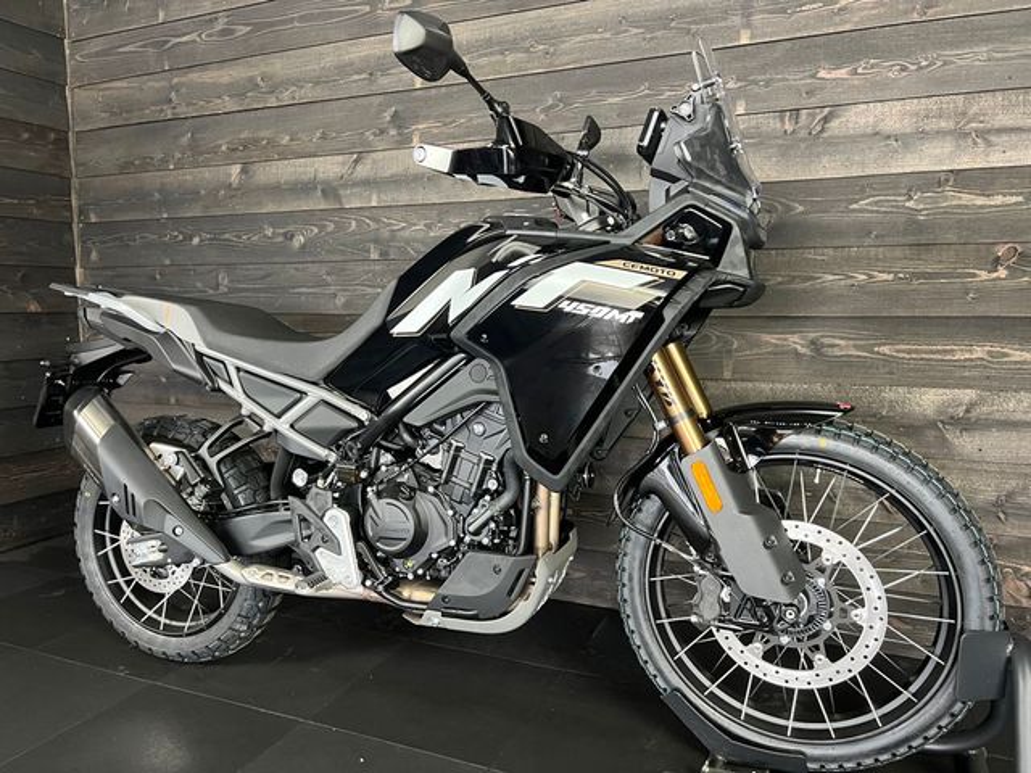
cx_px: 516
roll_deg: -0.4
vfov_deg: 53.1
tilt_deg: -6.0
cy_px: 386
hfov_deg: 67.3
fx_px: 774
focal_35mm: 26
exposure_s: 1/50
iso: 250
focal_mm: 5.7
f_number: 1.5
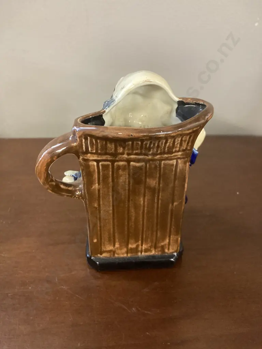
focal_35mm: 28
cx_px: 131
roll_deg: -0.7
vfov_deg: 63.4
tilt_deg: -29.7
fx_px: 283
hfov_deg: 49.7
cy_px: 174
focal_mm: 3.99
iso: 320
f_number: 1.8
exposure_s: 1/33
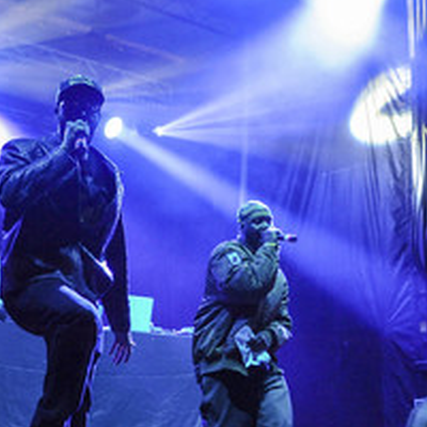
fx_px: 935
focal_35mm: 67
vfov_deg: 25.7
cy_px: 201
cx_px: 369
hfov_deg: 25.1
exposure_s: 1/250
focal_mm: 35
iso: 5000
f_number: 2.8
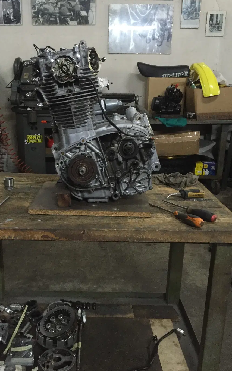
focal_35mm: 36
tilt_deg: -15.7
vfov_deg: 54.0
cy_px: 187
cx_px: 90
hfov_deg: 35.2
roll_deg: -1.0
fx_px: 364
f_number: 2.2
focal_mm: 4.15
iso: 250
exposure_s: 1/33
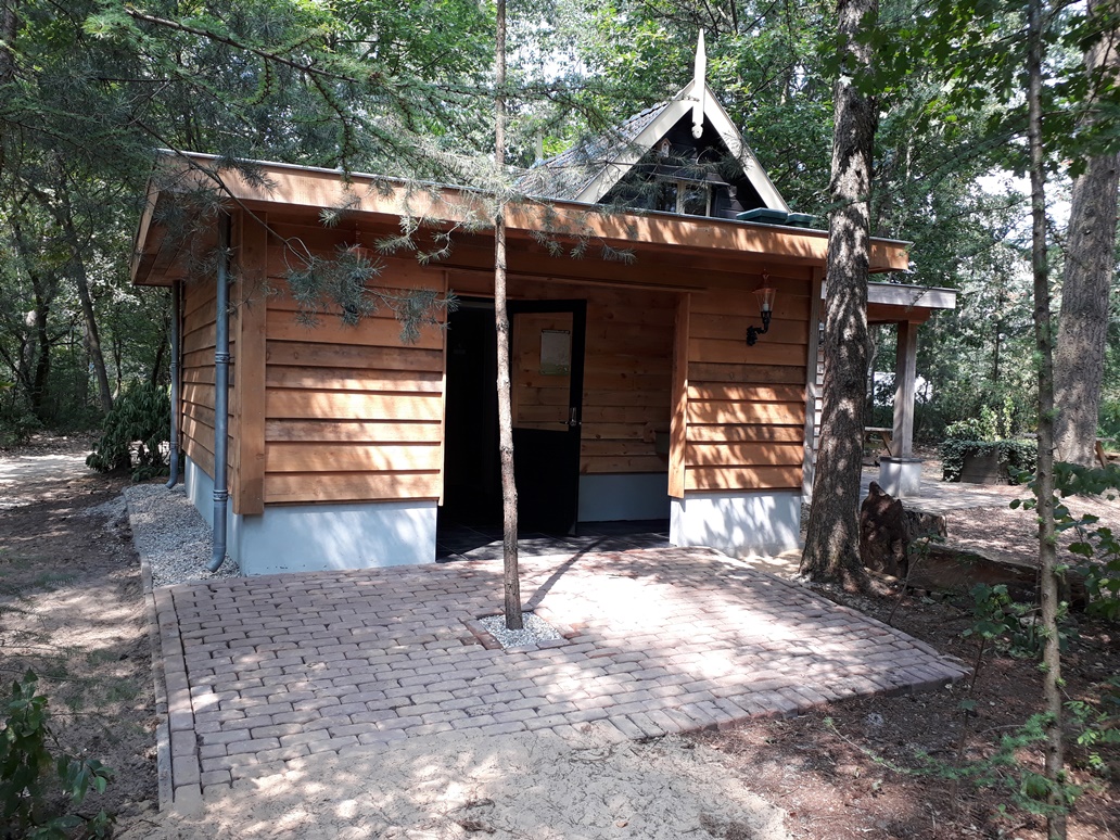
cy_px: 420
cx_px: 560
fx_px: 874
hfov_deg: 65.3
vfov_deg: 51.4
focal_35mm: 27
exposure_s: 1/141
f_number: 1.9
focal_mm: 3.6
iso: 40
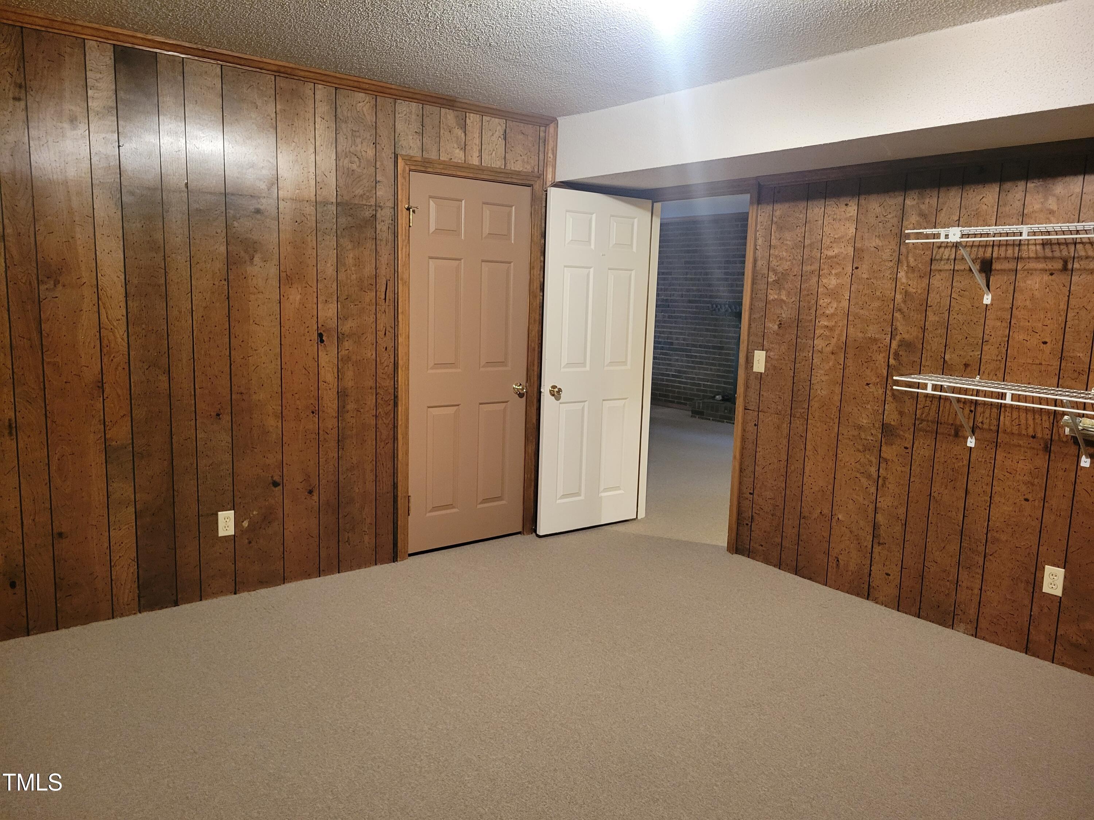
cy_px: 410
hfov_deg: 67.3
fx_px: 822
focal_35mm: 26
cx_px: 547
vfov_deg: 53.1
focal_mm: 5.4
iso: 500
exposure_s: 1/40
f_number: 1.8
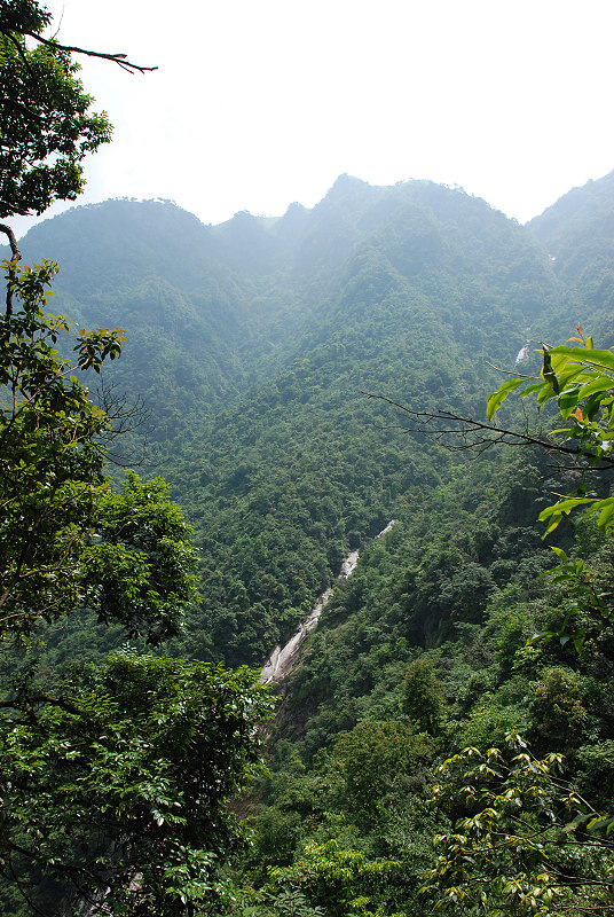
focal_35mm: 27
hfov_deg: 48.1
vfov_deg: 67.3
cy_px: 458
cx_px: 307
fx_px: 688
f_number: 9
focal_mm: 18
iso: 250
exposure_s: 1/320
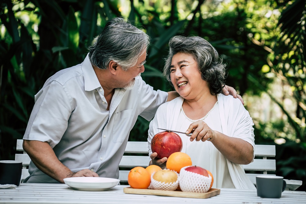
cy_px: 102
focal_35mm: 121
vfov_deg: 11.3
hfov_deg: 16.9
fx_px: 1028
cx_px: 153
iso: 100
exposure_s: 1/125
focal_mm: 121
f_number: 4
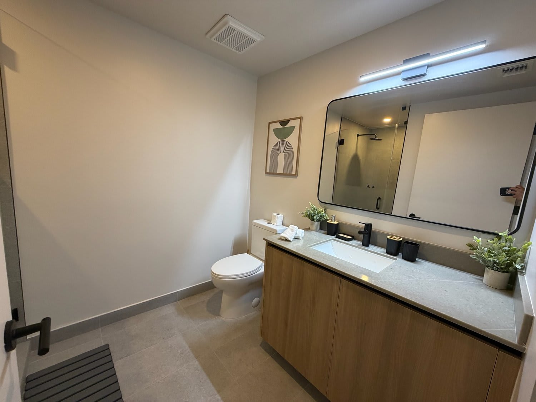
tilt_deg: -7.3
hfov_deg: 102.1
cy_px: 201
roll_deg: -3.9
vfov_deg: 85.7
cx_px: 268
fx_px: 217
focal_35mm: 14
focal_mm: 2.2
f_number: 2.2
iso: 250
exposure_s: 1/60
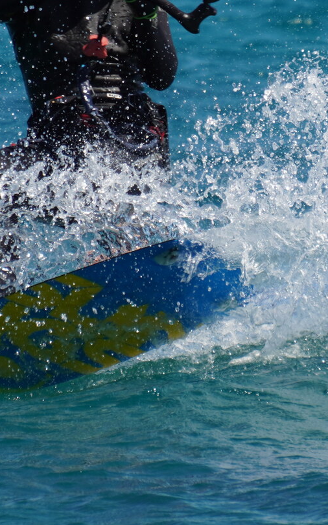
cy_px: 171
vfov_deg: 1.4
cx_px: 266
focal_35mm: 1451
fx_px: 20742
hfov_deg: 0.9
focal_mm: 300
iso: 100
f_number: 6.3
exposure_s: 1/500
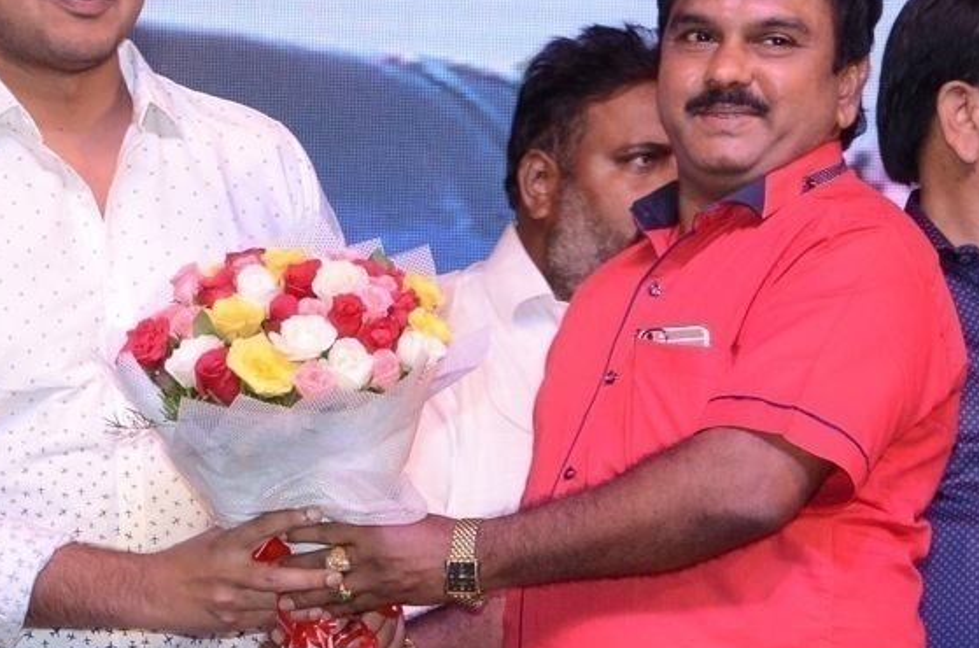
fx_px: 9173
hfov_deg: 6.1
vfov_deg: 4.0
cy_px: 411
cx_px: 329
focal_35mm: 338
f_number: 5.6
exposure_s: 1/125
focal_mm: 105
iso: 1250
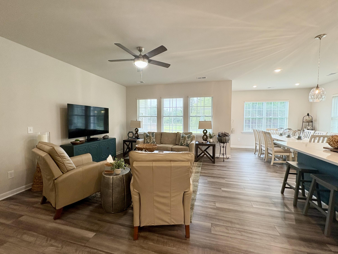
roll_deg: +1.4
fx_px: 137
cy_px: 127
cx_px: 169
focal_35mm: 14
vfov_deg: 85.7
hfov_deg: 102.1
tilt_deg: -2.5
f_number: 2.2
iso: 160
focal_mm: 2.22
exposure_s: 1/60
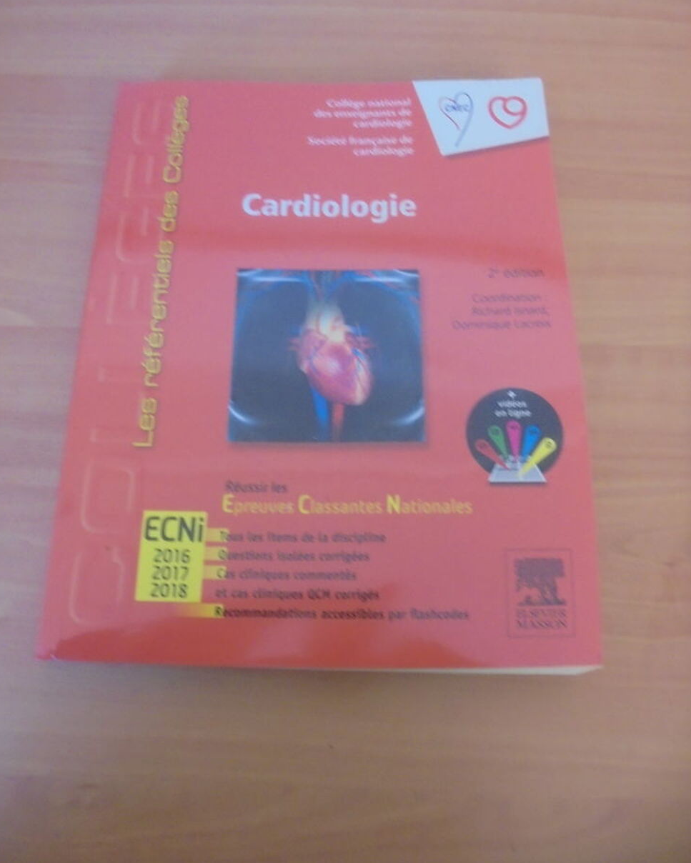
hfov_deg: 51.5
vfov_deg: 62.1
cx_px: 339
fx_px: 716
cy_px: 388
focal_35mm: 28
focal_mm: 4.6
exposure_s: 1/15
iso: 400
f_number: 3.5
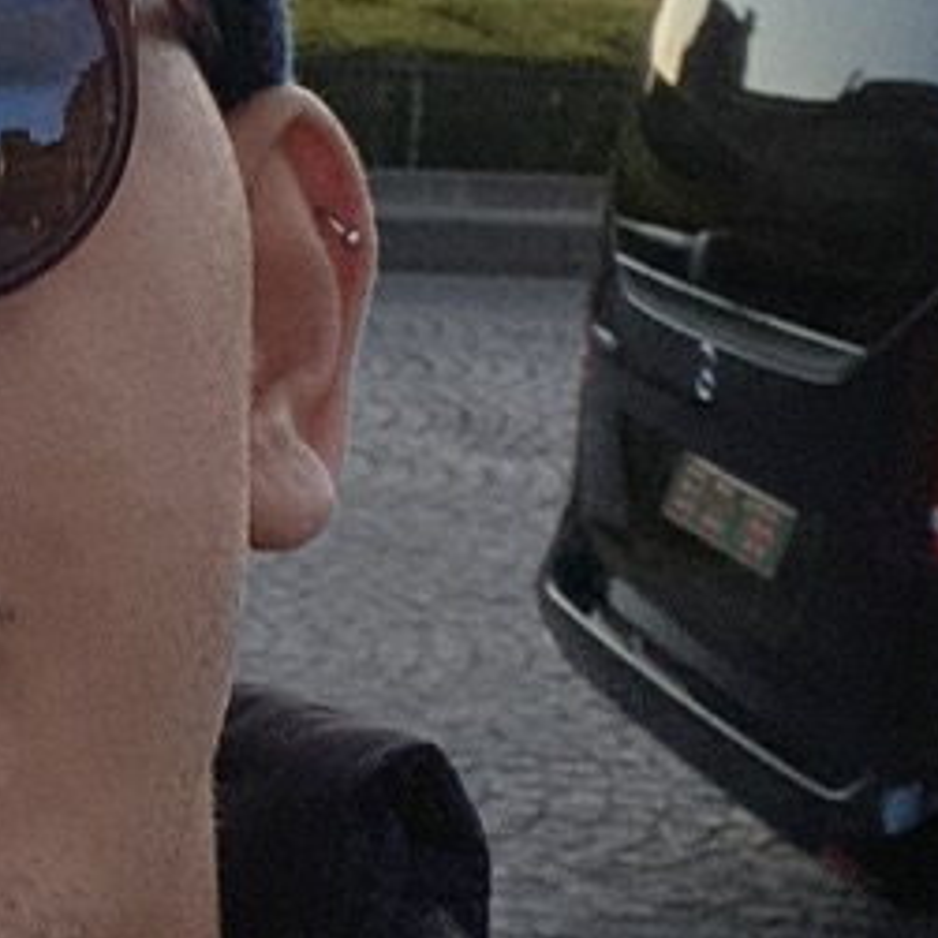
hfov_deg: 15.6
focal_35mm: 108
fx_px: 3311
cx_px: -149
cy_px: 325
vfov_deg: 16.1
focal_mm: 2.71
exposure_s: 1/1634
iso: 25
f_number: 2.2
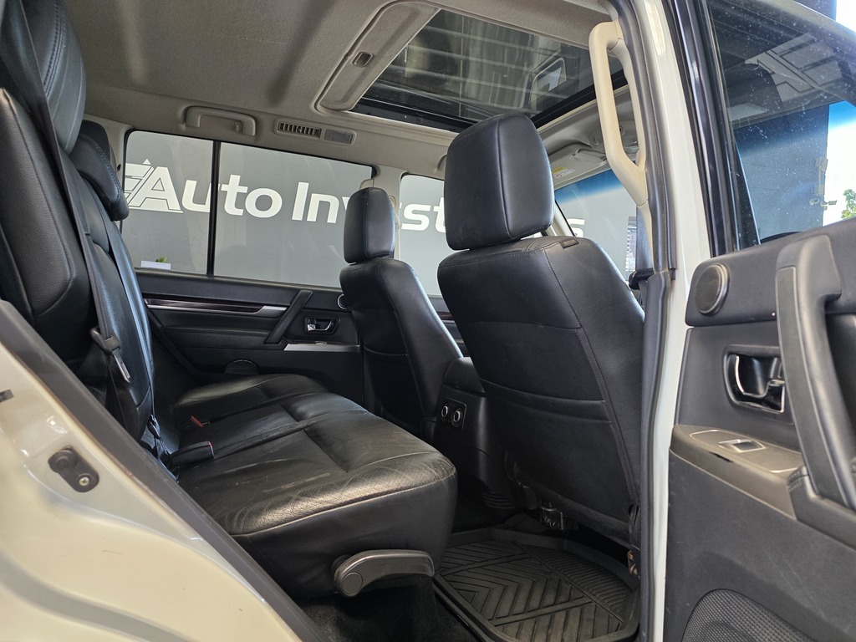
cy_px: 321
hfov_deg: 73.9
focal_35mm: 23
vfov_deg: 58.9
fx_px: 569
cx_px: 428
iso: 160
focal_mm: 6.25
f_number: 1.7
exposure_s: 1/100
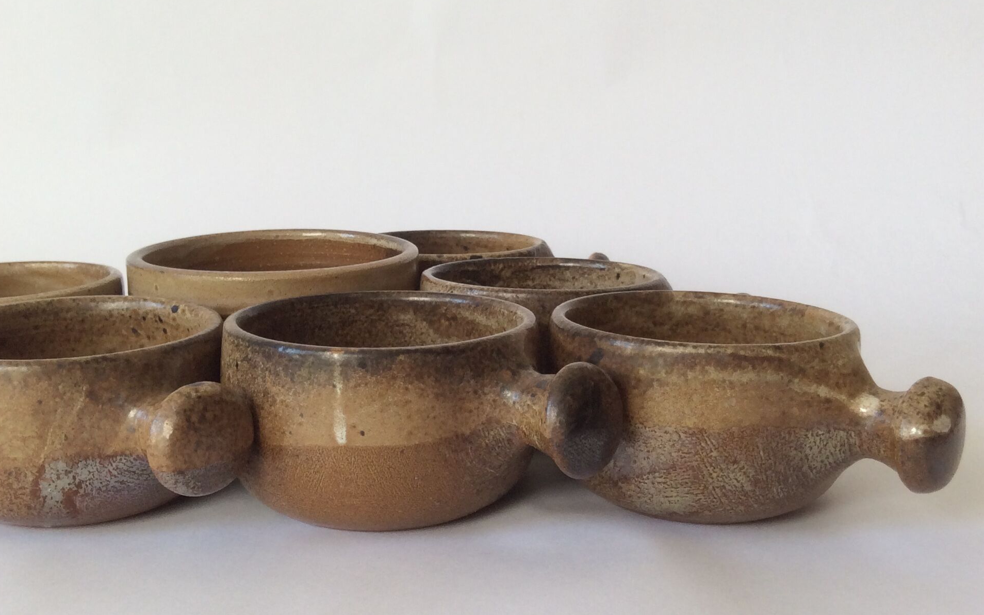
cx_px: 494
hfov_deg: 43.5
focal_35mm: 46
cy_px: 315
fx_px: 1234
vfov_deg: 28.0
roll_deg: -0.4
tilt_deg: -9.0
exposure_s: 1/100
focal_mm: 3.3
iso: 32
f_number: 2.4
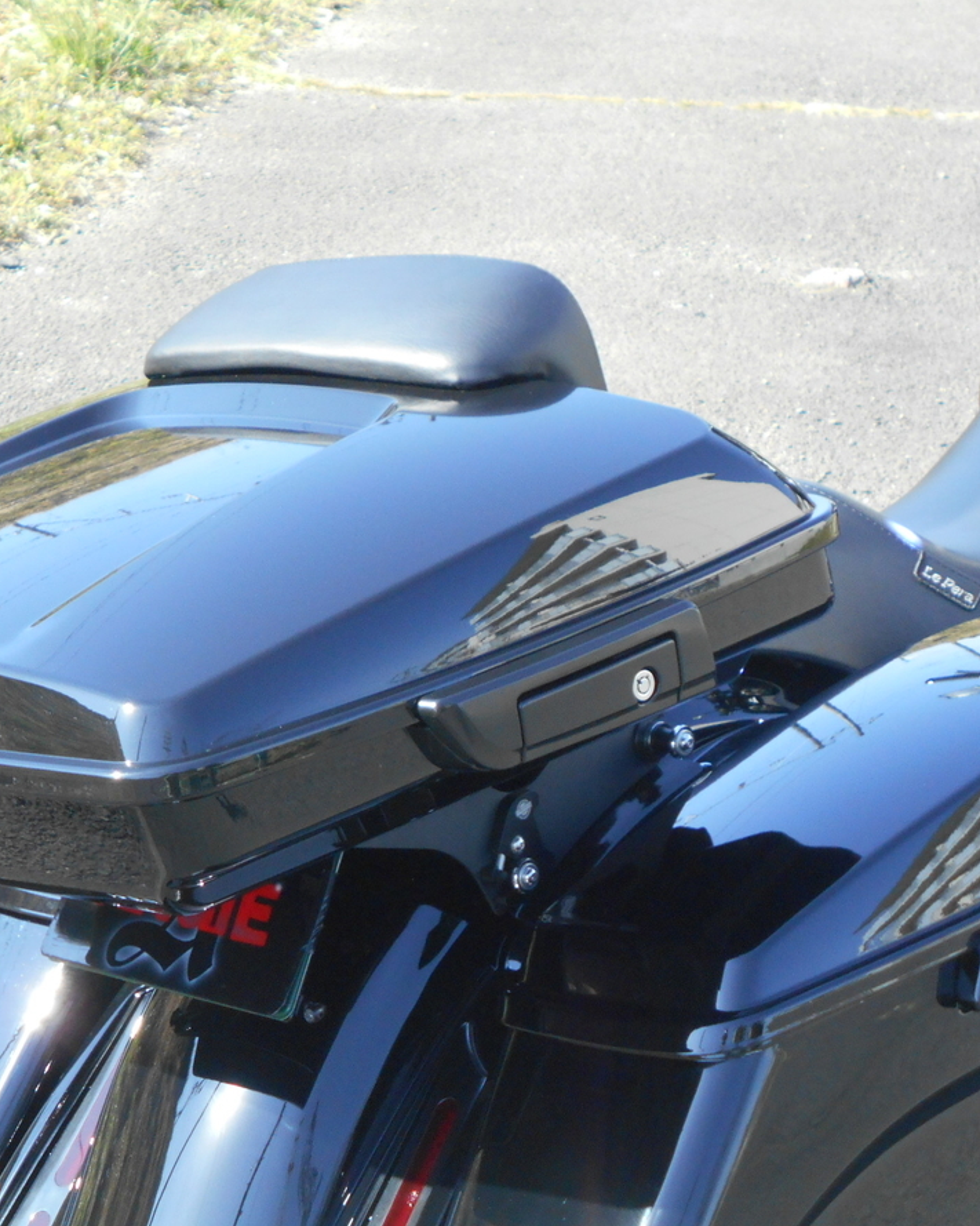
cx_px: 258
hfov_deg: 17.6
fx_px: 3155
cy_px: 608
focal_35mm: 87
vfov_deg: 22.0
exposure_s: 1/250
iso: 280
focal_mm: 11.6
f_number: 5.3
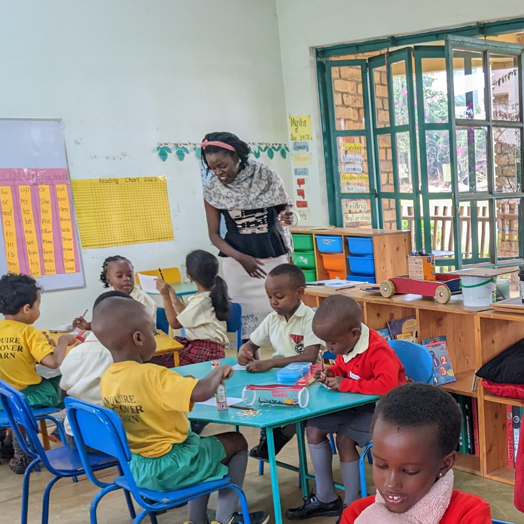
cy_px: 402
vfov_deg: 32.1
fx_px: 891
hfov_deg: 29.8
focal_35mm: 52
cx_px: 561
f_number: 1.73
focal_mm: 4.38
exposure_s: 1/50
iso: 47
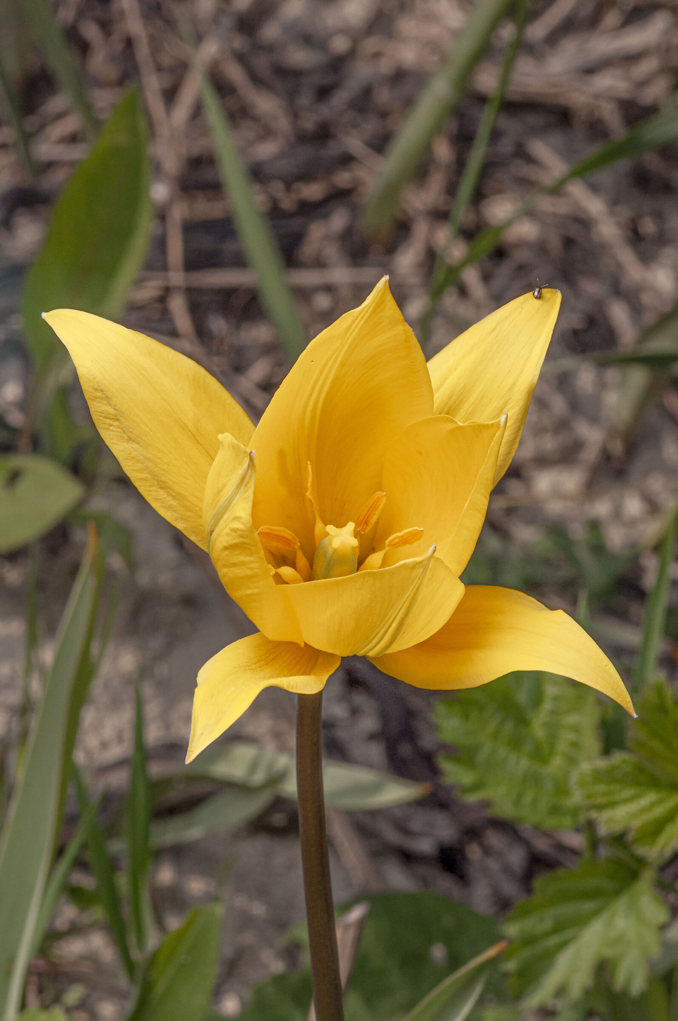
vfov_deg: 9.2
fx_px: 6372
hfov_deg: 6.1
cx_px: 339
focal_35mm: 225
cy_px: 510
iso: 320
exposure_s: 1/200
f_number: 25
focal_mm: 150
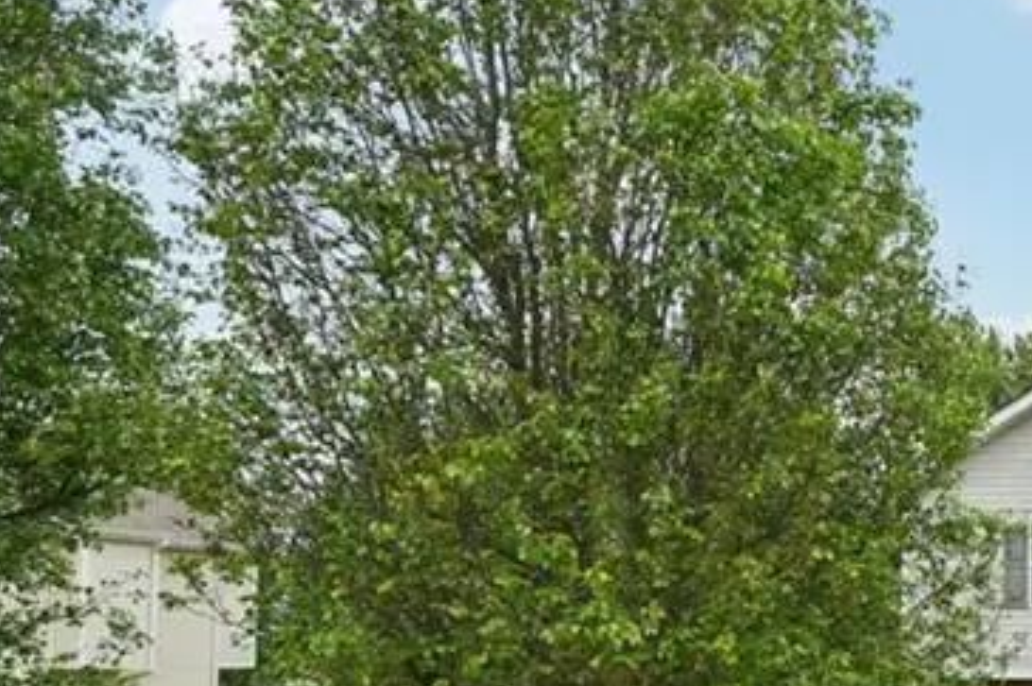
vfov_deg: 28.7
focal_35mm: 46
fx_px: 1329
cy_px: 485
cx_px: 1352
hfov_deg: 31.9
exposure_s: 1/2500
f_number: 8
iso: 400
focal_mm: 16.5
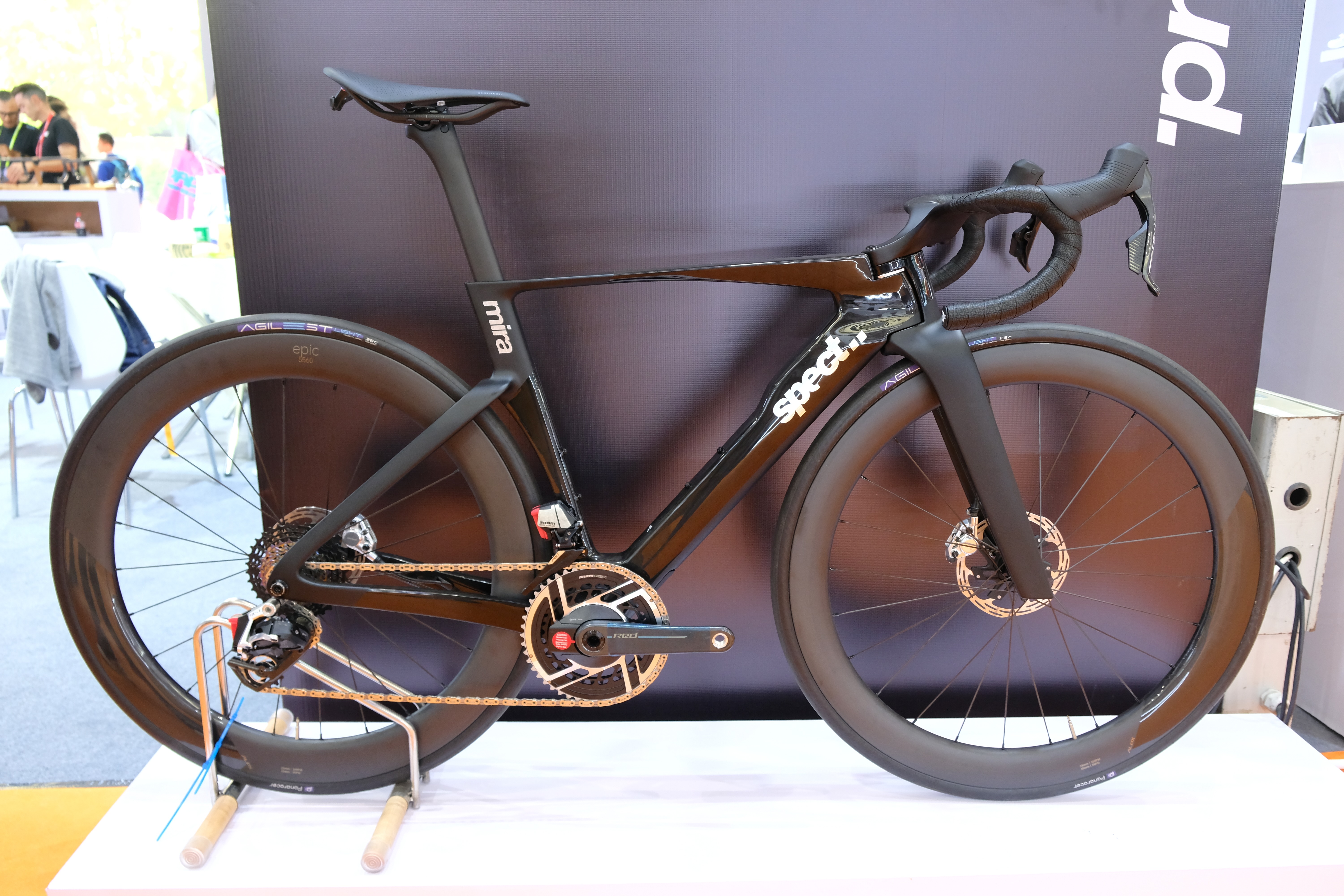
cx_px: 672
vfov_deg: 47.9
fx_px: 1008
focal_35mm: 27
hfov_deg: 67.4
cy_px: 448
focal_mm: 18
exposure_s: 1/30
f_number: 4
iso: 1000
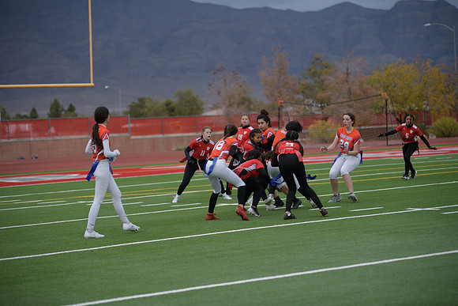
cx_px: 229
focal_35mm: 110
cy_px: 153
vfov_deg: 12.5
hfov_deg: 18.6
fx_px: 1400
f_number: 2.8
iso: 110
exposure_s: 1/200
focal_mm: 110
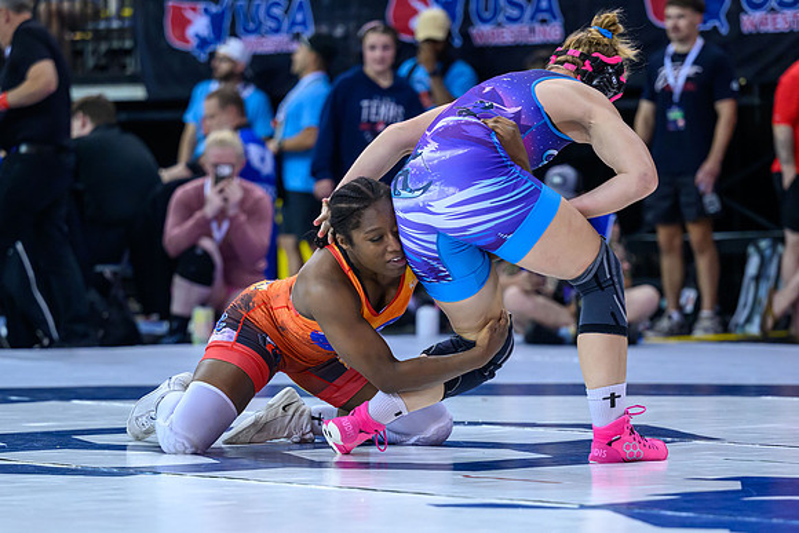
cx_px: 356
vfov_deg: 8.4
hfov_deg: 12.5
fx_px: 3645
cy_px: 356
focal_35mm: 164
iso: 3200
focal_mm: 115
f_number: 2.8
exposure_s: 1/800
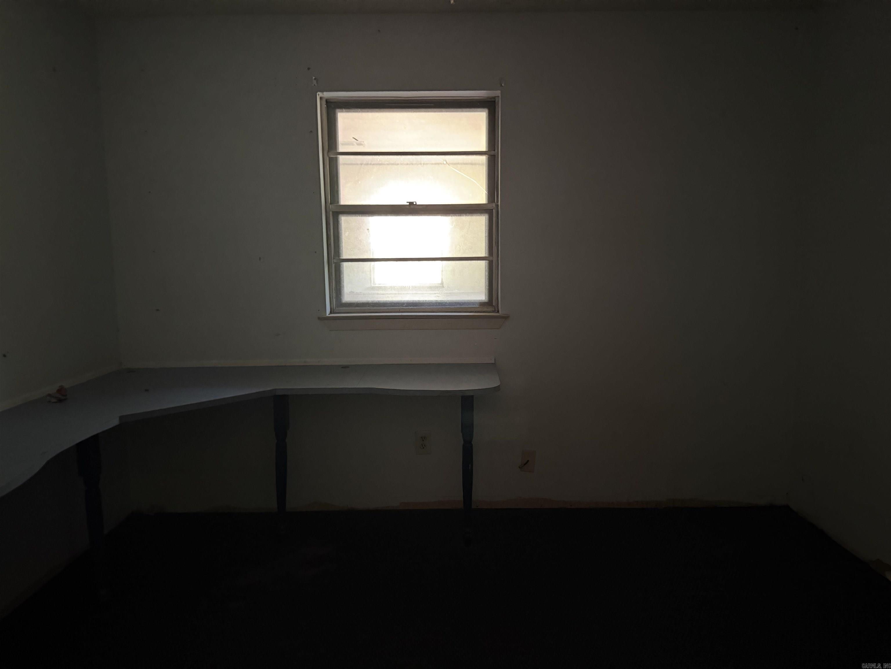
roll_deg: +1.7
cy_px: 334
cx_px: 446
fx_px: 618
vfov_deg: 56.8
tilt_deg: -5.5
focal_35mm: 24
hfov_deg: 71.6
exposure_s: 1/30
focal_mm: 6.76
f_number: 1.78
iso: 1600
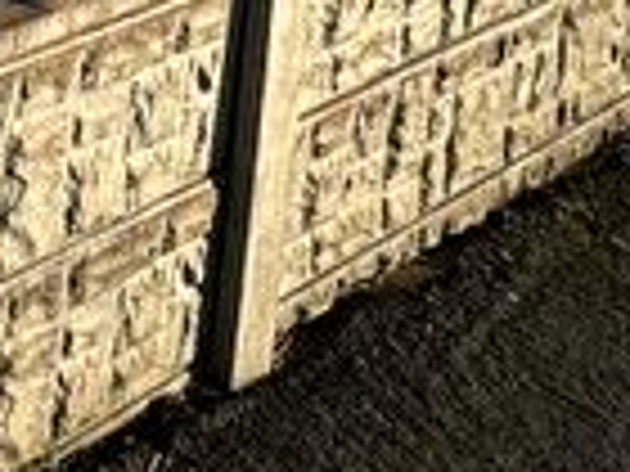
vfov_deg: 15.7
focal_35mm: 70
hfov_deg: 19.1
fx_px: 1274
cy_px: -519
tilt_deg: -6.5
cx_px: -576
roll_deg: -0.7
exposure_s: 1/1477
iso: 40
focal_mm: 2.22
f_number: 2.2
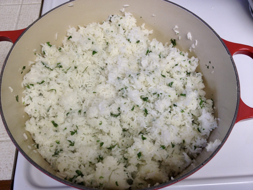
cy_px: 95
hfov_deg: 52.6
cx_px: 126
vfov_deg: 40.7
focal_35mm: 35
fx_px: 256
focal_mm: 4.28
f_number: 2.4
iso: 50
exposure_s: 1/60
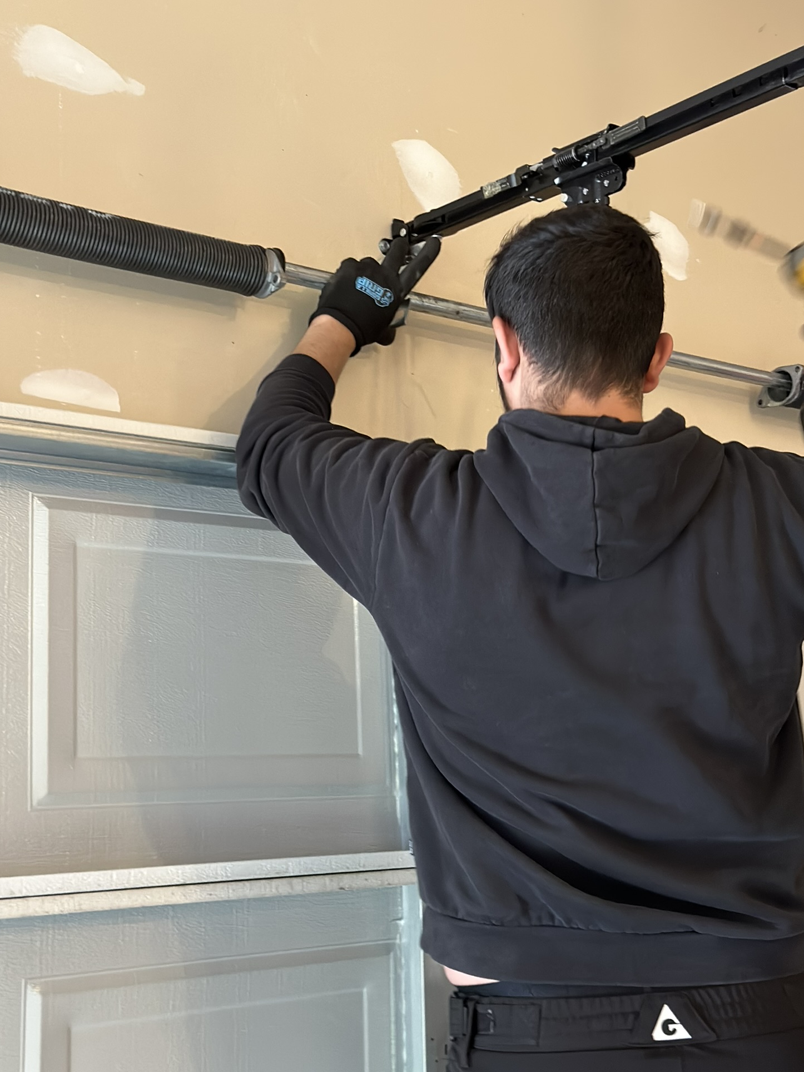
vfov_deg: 37.5
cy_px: 512
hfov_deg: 28.6
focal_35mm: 51
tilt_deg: +11.0
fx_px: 1579
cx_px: 392
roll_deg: +2.3
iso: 500
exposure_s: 1/32
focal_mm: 6.86
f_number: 1.78
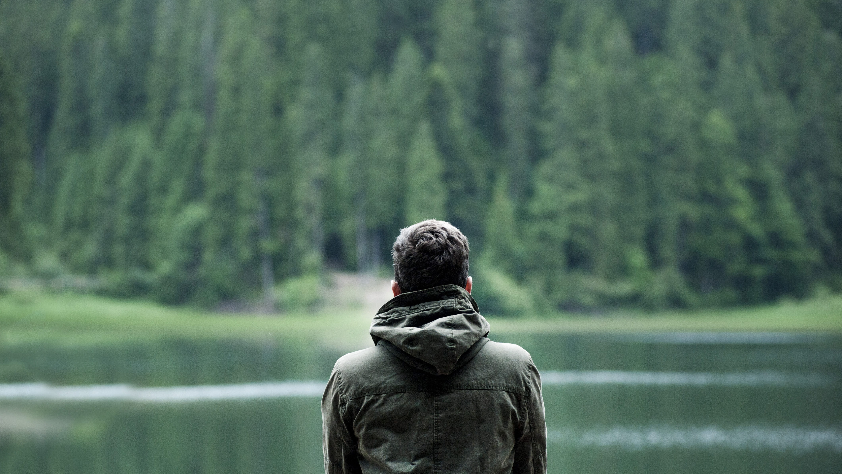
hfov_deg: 17.6
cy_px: 270
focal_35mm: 122
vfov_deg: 9.9
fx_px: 2724
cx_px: 420
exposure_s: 1/320
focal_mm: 116
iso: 400
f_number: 6.3
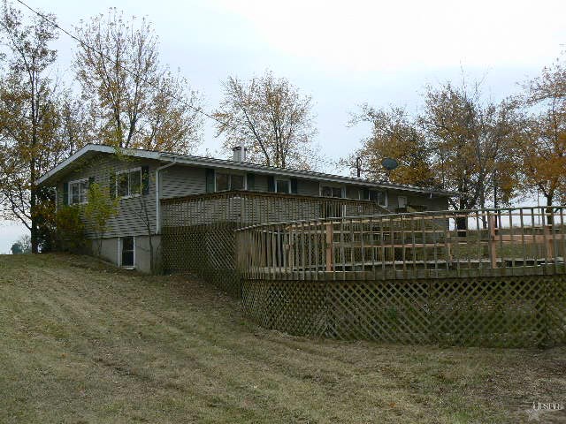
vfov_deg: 39.7
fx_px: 589
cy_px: 212
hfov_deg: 51.4
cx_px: 283
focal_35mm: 36
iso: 80
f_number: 5.6
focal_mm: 6
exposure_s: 1/200
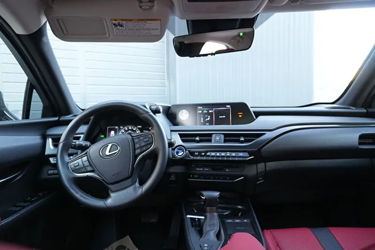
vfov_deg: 53.1
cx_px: 188
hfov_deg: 73.8
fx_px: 250
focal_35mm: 24
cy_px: 125
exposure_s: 1/160
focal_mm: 16
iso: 2500
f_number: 3.5
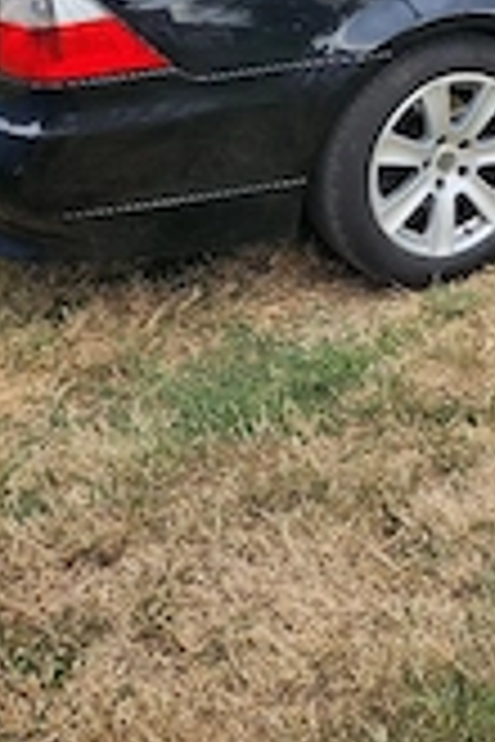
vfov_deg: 30.9
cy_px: -67
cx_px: 558
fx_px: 1196
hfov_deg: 22.0
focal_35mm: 58
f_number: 1.8
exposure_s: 1/556
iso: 20
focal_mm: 5.4
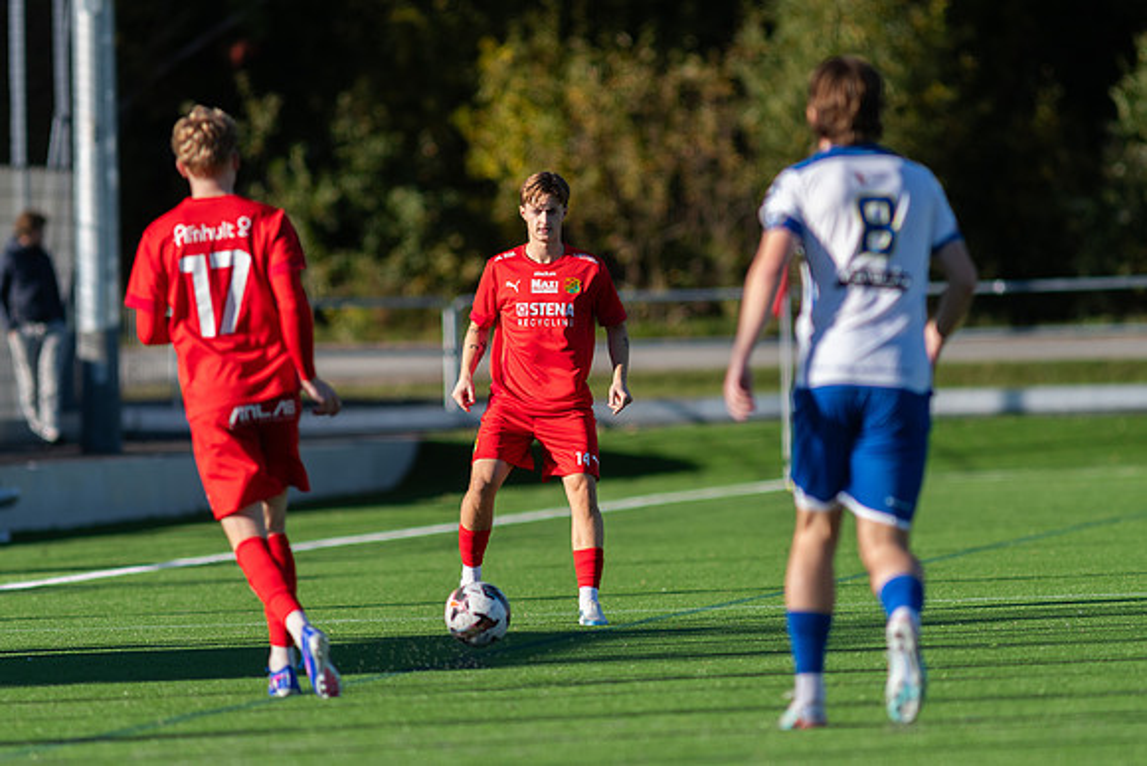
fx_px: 14340
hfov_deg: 4.6
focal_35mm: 450
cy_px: 383
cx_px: 574
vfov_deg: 3.1
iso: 200
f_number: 3.2
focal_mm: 300
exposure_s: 1/2000
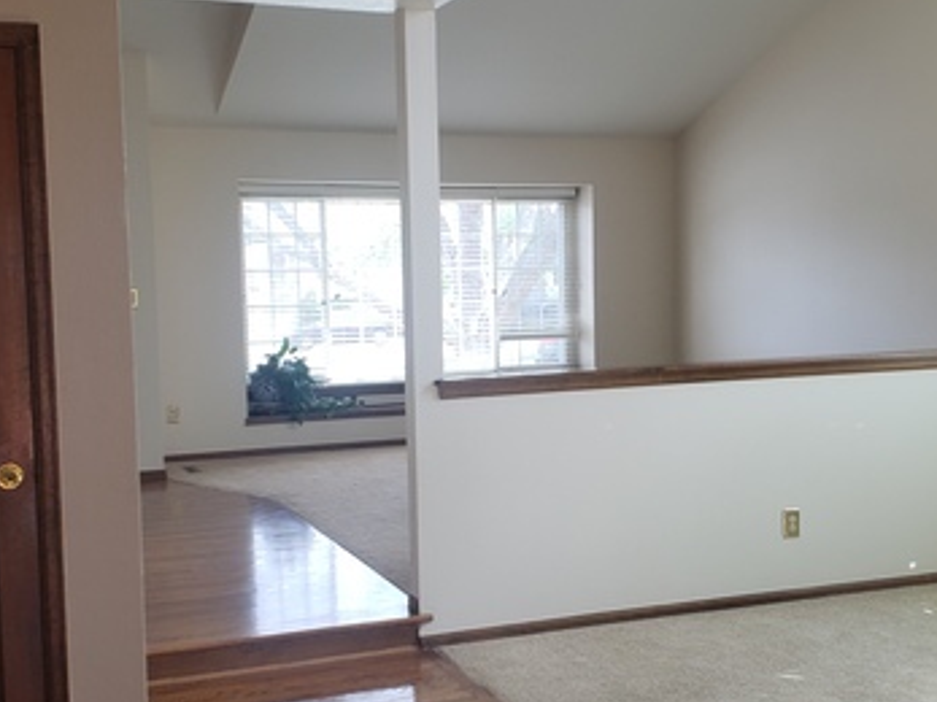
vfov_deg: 29.1
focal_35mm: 50
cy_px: 402
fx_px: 1353
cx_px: 566
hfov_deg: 38.0
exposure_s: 1/100
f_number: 2.4
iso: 80
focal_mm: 4.3
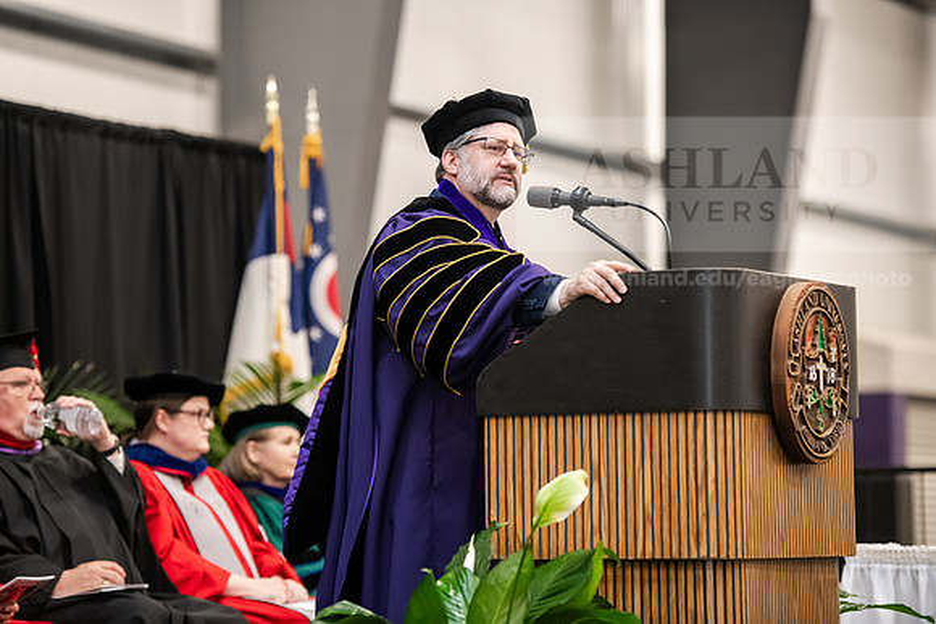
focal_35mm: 140
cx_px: 468
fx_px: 3641
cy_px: 312
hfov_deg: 14.7
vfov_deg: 9.8
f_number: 3.2
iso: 4000
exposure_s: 1/200
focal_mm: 140
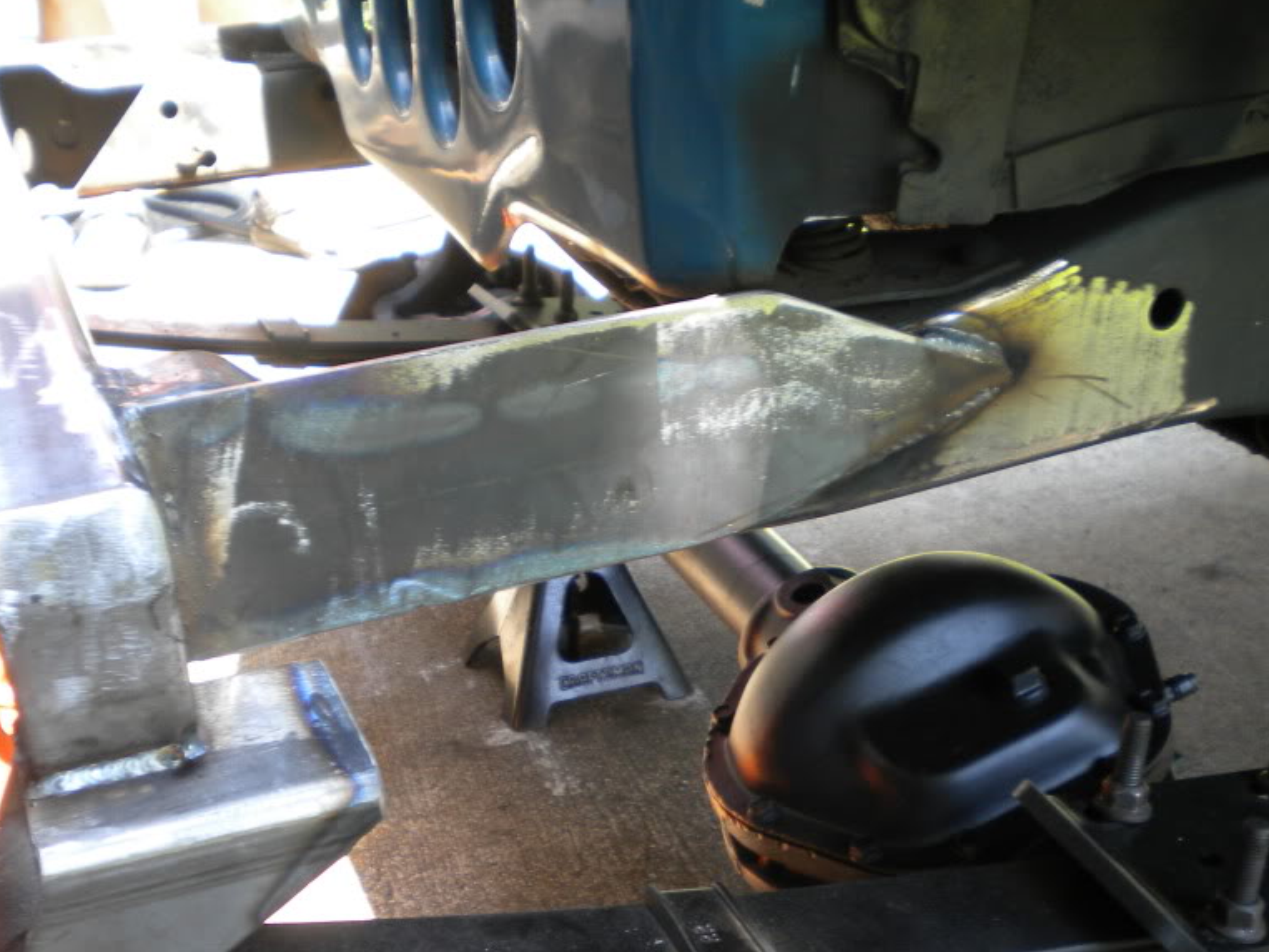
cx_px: 630
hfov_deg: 40.4
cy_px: 634
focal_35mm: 47
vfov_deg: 30.6
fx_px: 1723
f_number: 3.1
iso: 97
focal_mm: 6.3
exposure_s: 1/61
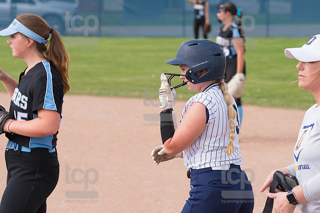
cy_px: 106
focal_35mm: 202
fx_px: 1794
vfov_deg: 6.8
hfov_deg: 10.2
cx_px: 160
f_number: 5.6
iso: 400
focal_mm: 135
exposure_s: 1/1600
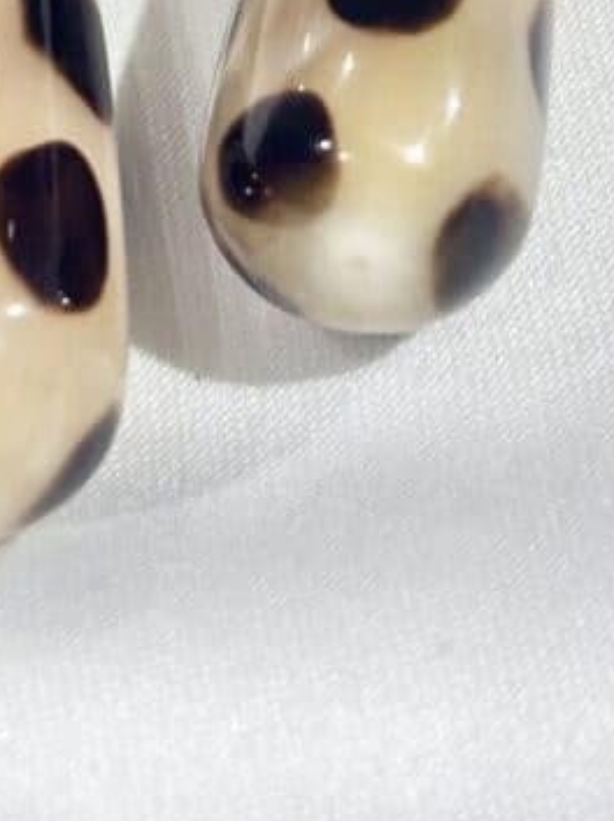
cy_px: -302
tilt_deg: -49.2
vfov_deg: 12.6
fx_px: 3578
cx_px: 174
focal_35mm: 151
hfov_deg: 9.8
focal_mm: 5.96
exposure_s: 1/198
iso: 32
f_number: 1.6
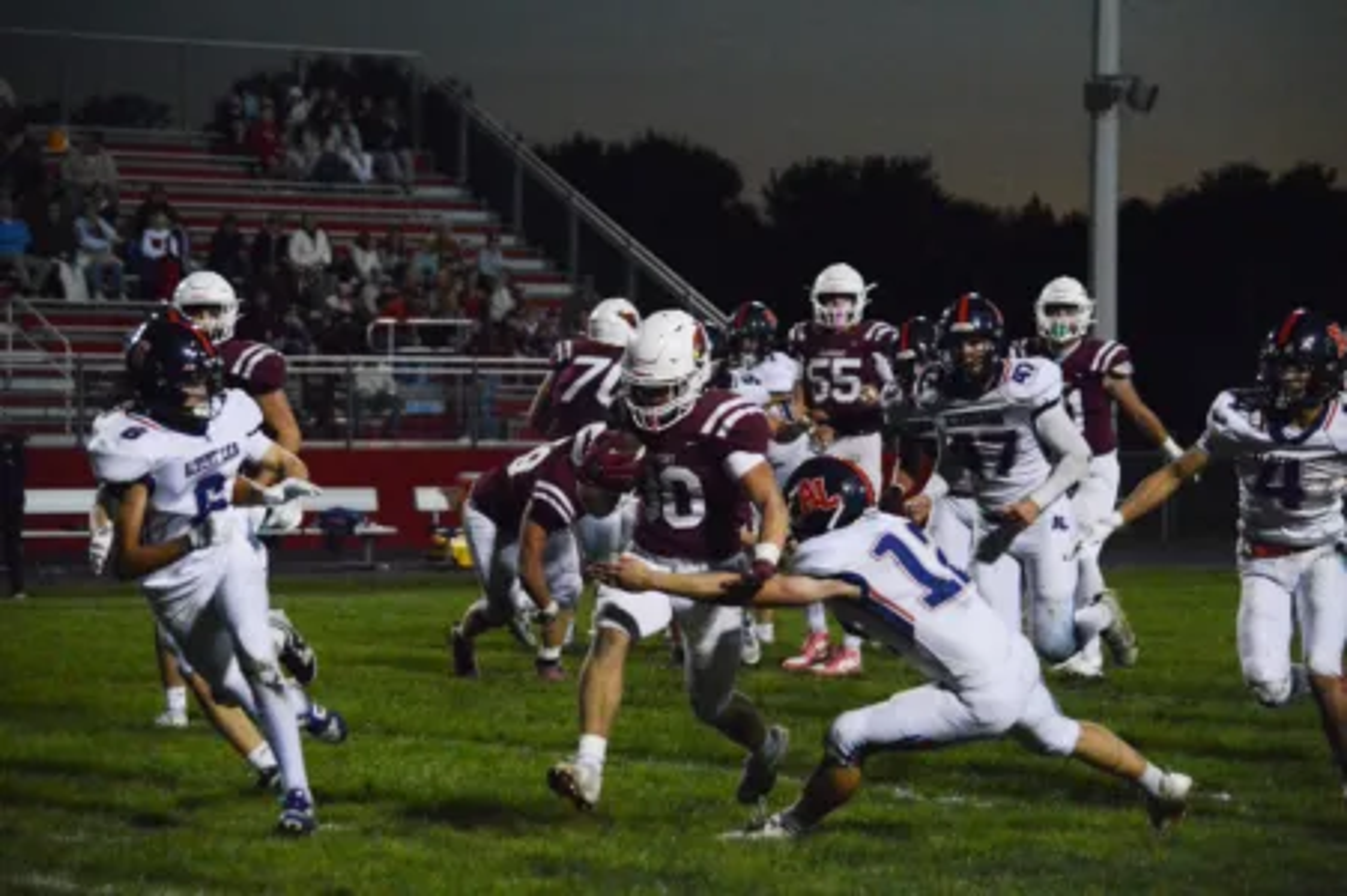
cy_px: 448
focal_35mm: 188
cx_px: 674
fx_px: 7010
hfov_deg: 11.0
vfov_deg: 7.3
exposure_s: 1/400
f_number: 4.8
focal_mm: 125
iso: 6400
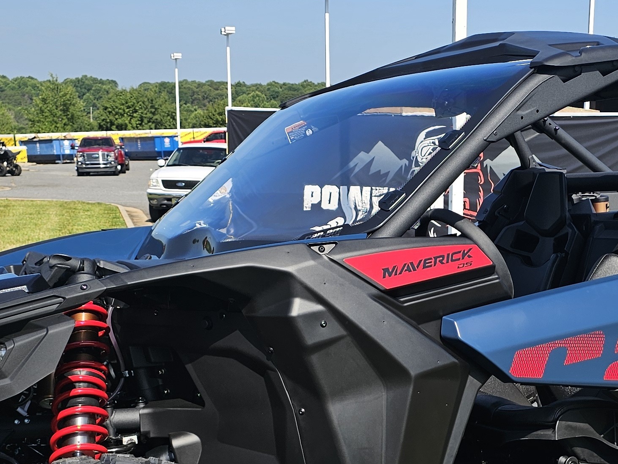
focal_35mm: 63
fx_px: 1125
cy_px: 380
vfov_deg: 22.9
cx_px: 426
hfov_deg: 30.4
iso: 10
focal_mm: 6.3
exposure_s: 1/579
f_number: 1.7
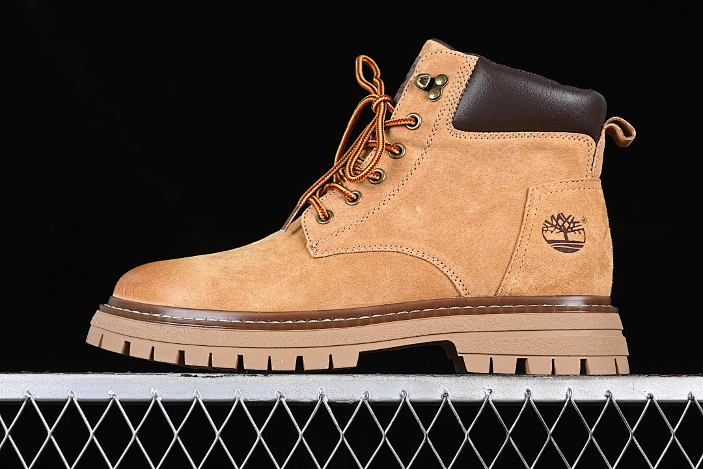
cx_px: 352
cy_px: 234
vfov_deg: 18.2
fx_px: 1464
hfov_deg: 27.0
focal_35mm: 75
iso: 160
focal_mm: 50
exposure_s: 1/60
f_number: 7.1
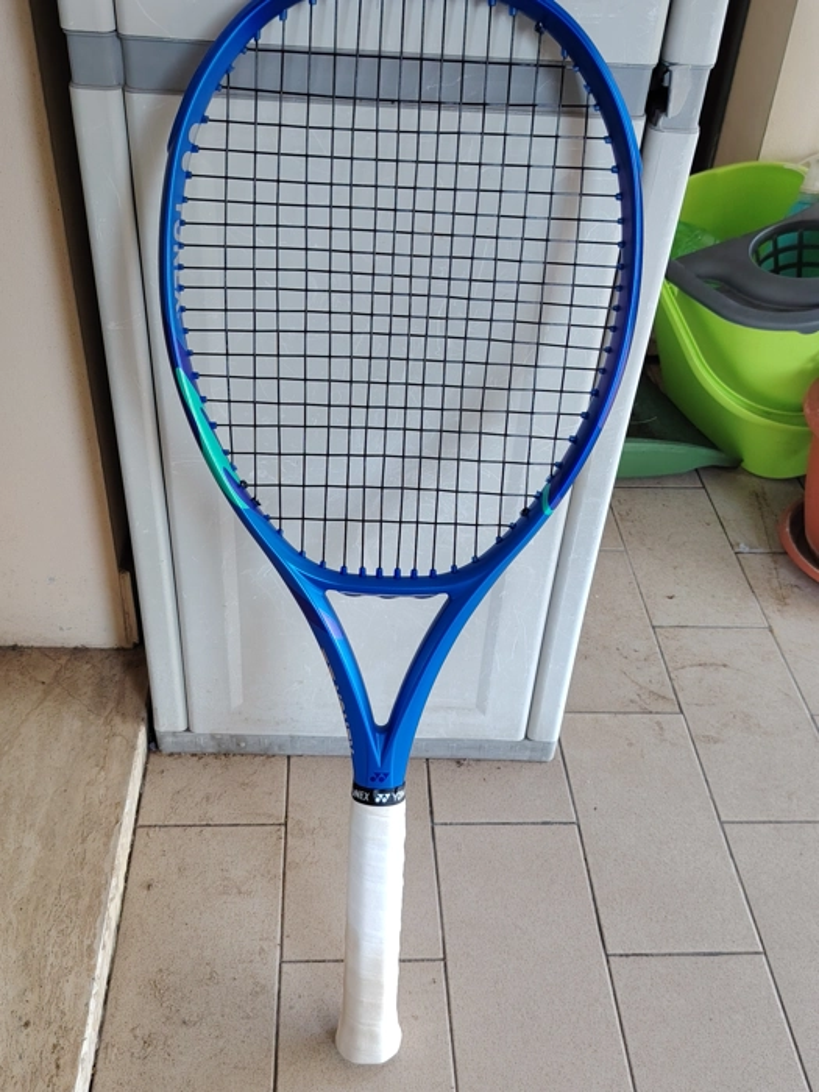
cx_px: 410
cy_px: 546
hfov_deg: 42.9
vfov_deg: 55.4
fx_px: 1041
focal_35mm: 33
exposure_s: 1/60
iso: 222
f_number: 1.75
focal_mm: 5.25
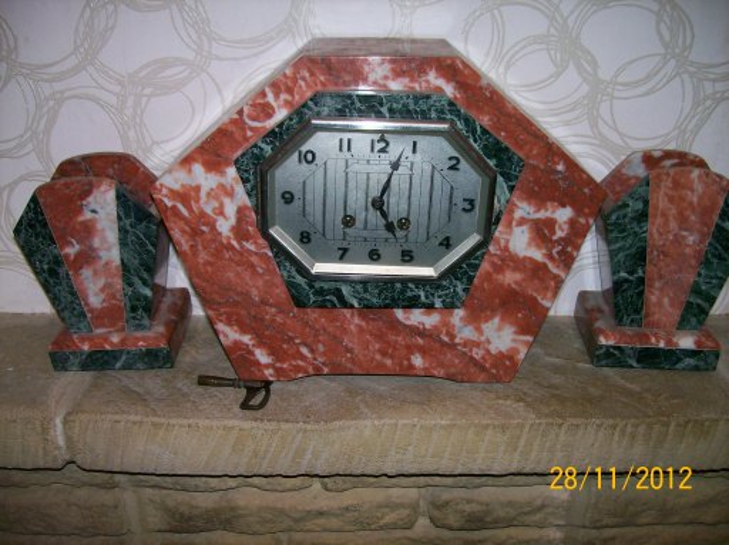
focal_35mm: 36
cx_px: 364
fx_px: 757
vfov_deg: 39.6
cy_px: 272
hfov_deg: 51.4
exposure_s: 1/64
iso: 80
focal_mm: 6
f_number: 2.7
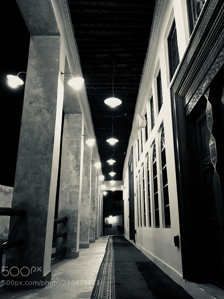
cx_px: 116
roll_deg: -0.2
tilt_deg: +19.9
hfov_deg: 42.9
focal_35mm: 33
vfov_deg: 55.2
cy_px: 129
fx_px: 285
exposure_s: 1/17
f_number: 2.2
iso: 200
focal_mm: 4.15
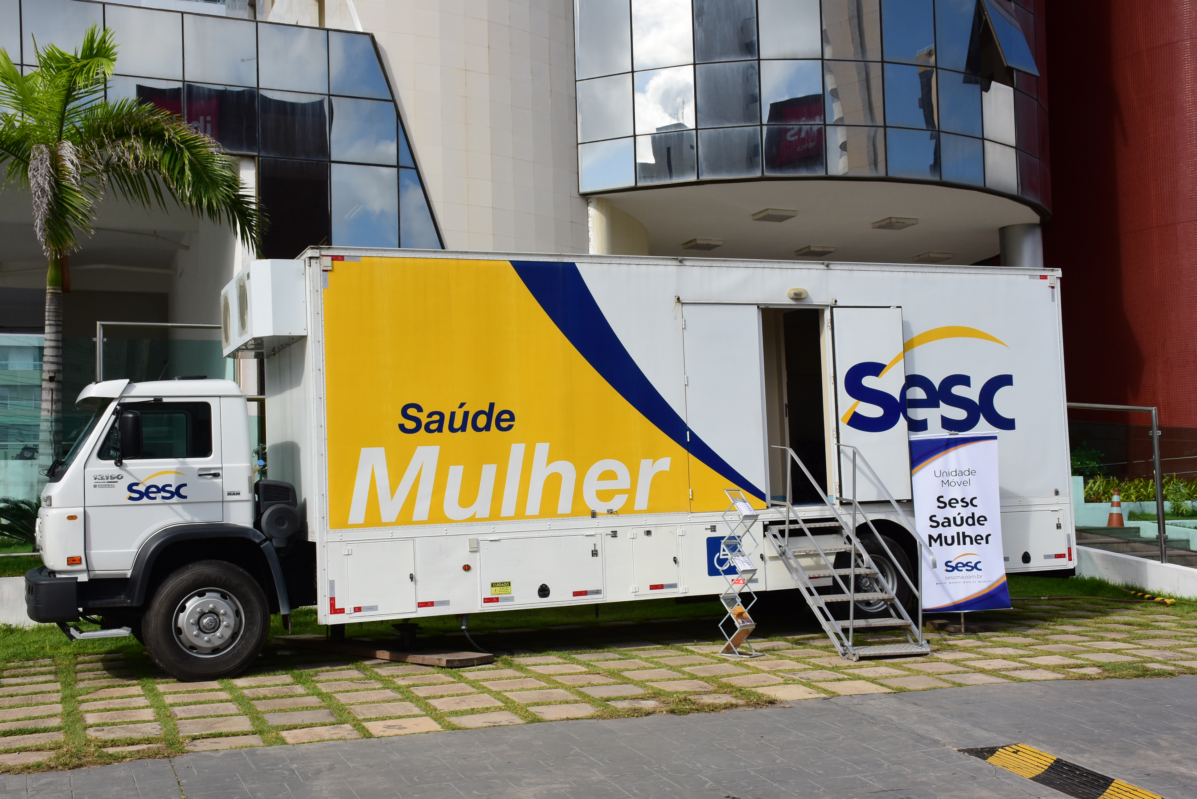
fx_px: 1347
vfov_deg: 33.0
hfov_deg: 47.9
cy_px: 400
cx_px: 598
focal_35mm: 40
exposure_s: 1/640
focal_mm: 27
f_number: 13
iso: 400
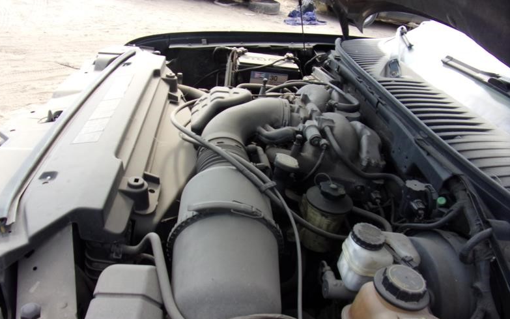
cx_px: 251
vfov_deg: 47.4
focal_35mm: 26
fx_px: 361
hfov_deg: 70.4
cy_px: 185
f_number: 3.3
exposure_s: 1/280
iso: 80
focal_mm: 4.3
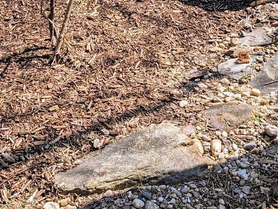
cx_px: 86
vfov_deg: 14.9
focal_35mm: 91
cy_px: -117
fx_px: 732
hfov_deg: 21.4
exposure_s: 1/775
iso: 19
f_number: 1.68
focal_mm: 6.9
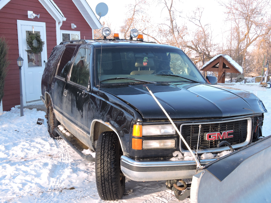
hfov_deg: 42.1
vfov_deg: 32.2
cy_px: 102
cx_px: 136
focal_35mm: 45
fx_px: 352
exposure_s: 1/125
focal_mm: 8.1
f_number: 4
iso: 100
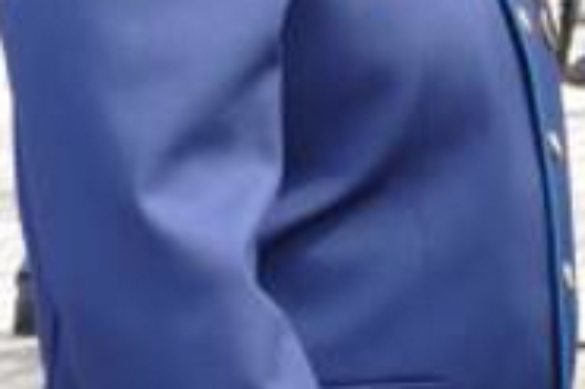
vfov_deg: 4.8
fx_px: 4546
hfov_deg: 7.2
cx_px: 1018
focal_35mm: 280
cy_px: -266
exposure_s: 1/200
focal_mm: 25.32
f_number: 3.6
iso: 125
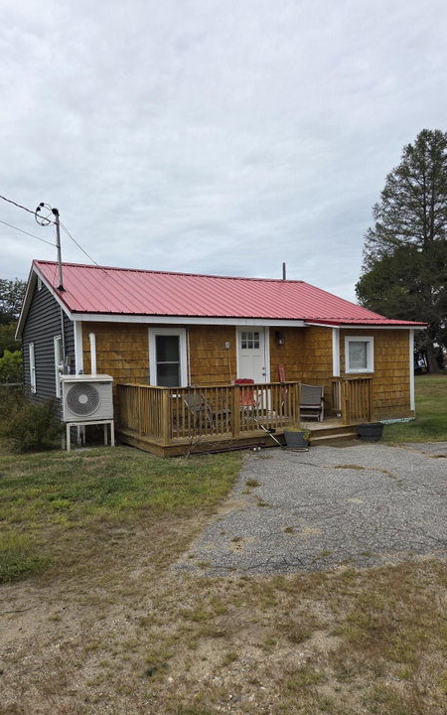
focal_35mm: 26
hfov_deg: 47.6
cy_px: 372
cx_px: 232
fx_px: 507
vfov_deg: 70.4
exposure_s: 1/4274
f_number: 1.8
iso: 80
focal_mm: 5.4
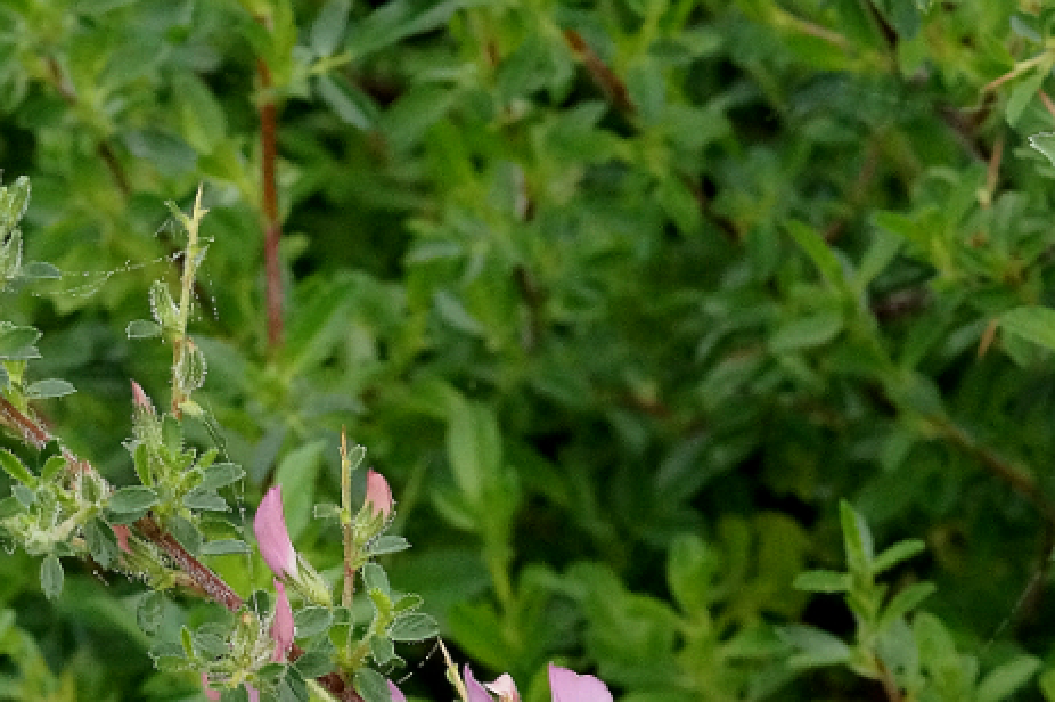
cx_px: 310
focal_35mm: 389
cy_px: 759
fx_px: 11391
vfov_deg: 3.5
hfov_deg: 5.3
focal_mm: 100
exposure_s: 1/160
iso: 1600
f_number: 8
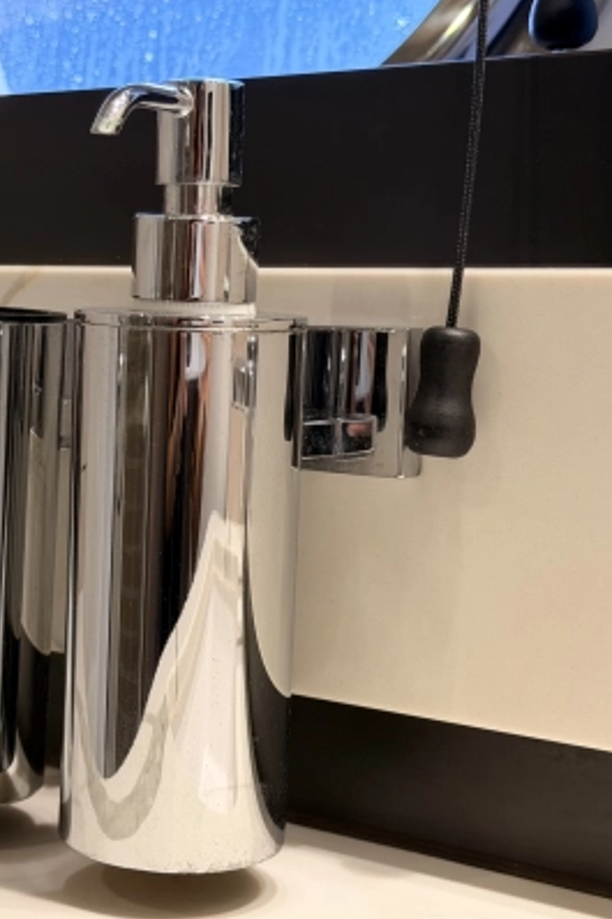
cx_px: 115
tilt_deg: -5.5
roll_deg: +0.0
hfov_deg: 19.5
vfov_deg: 29.3
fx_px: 1761
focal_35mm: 69
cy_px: 470
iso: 100
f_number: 1.78
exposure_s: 1/57
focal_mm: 6.76
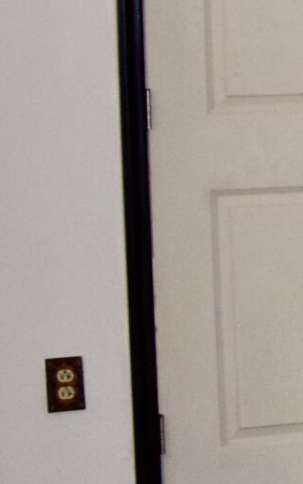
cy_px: 129
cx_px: 1332
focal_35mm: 163
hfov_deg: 6.2
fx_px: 2150
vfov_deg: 12.8
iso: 800
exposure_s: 1/100
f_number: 5
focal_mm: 18
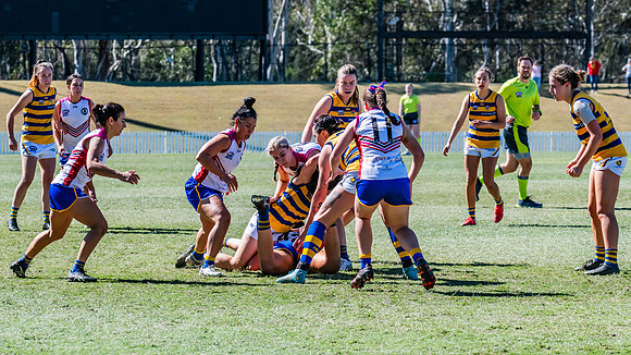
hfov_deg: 10.3
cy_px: 165
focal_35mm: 210
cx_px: 287
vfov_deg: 5.8
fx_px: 3516
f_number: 8
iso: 800
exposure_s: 1/1600
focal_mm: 180
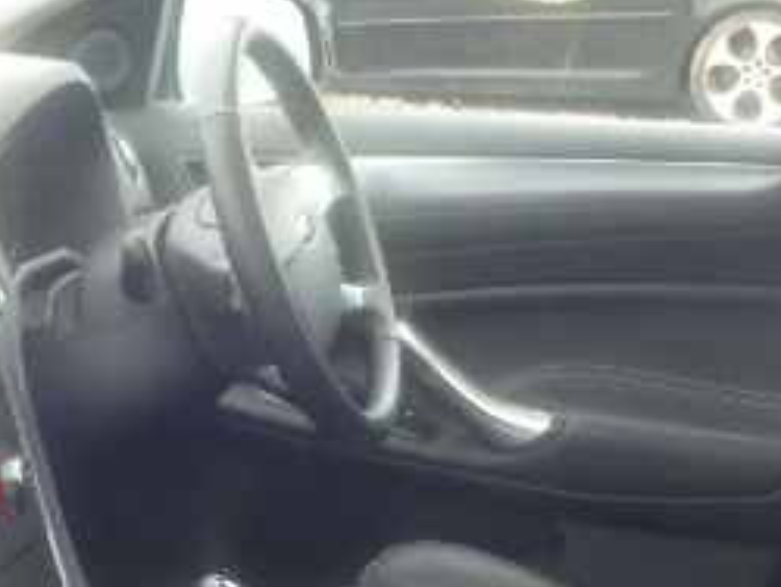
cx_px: 166
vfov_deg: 15.5
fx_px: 2078
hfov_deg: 21.1
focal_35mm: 92
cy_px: 690
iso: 640
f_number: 4.5
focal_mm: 6.4
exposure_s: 1/40
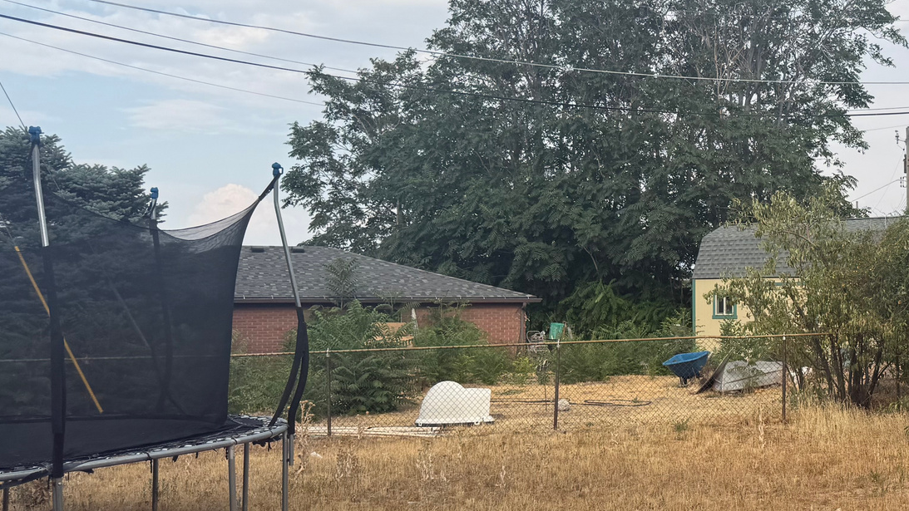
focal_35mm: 49
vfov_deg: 24.4
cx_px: 813
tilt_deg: +3.8
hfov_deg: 39.2
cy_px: 272
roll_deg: +3.0
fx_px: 1181
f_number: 1.78
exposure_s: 1/3145
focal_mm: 6.76
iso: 80
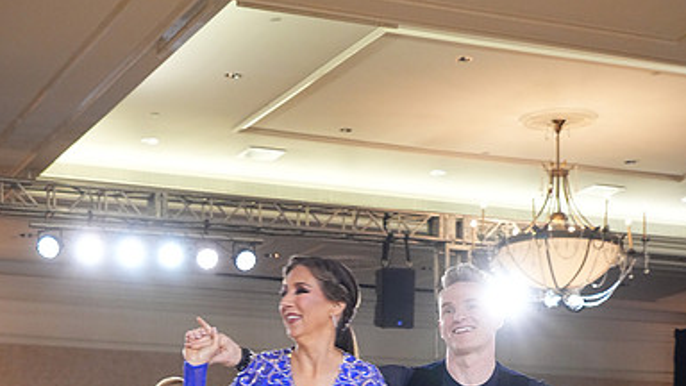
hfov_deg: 24.5
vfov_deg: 13.4
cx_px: 344
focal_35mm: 87
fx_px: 1583
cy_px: 516
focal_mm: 55
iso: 5000
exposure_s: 1/200
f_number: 6.3
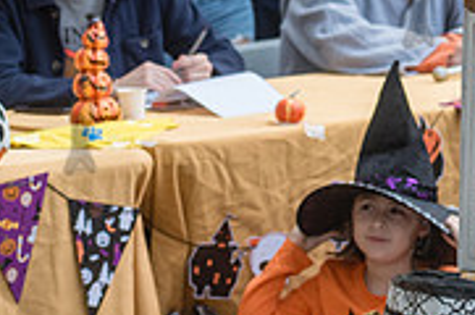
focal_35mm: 257
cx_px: 417
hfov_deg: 8.0
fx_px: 3385
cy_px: 1
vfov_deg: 5.3
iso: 1000
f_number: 5
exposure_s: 1/1000
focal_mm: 80
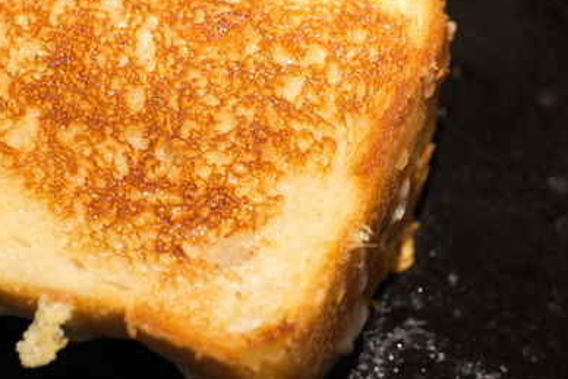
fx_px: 1373
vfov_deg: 15.7
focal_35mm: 87
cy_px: 121
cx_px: 193
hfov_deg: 23.3
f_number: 2.8
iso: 320
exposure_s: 1/42
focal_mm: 30
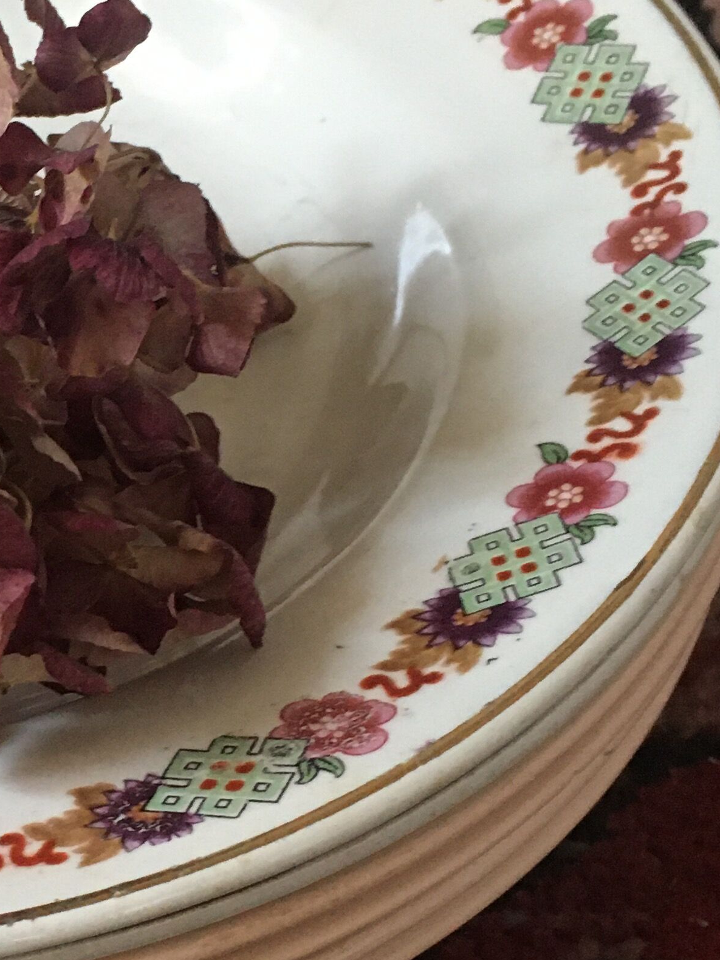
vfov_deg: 26.3
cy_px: 554
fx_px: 2052
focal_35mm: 74
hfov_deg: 19.2
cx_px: -42
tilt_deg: -48.0
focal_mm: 4.15
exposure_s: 1/25
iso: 200
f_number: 2.2
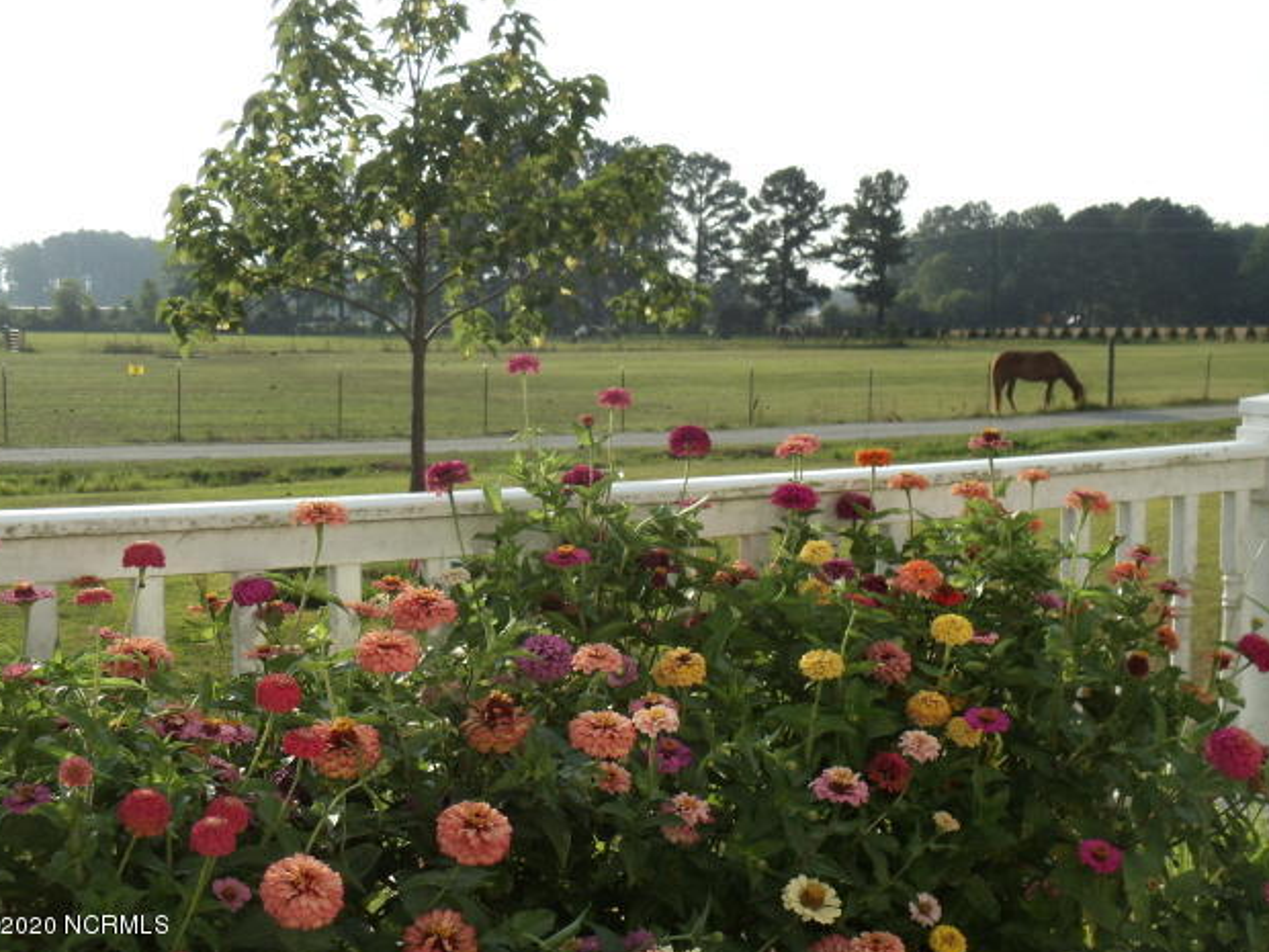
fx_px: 2310
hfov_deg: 30.7
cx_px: 624
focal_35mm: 63
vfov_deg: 23.3
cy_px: 475
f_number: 4.1
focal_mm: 8.3
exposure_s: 1/500
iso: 100
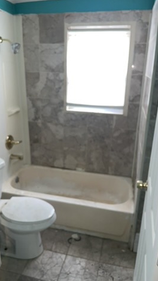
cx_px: 68
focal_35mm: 29
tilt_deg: -17.8
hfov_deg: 40.1
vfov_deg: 66.1
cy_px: 143
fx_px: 216
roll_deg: -0.7
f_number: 1.6
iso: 50
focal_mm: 4.2
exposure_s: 1/15
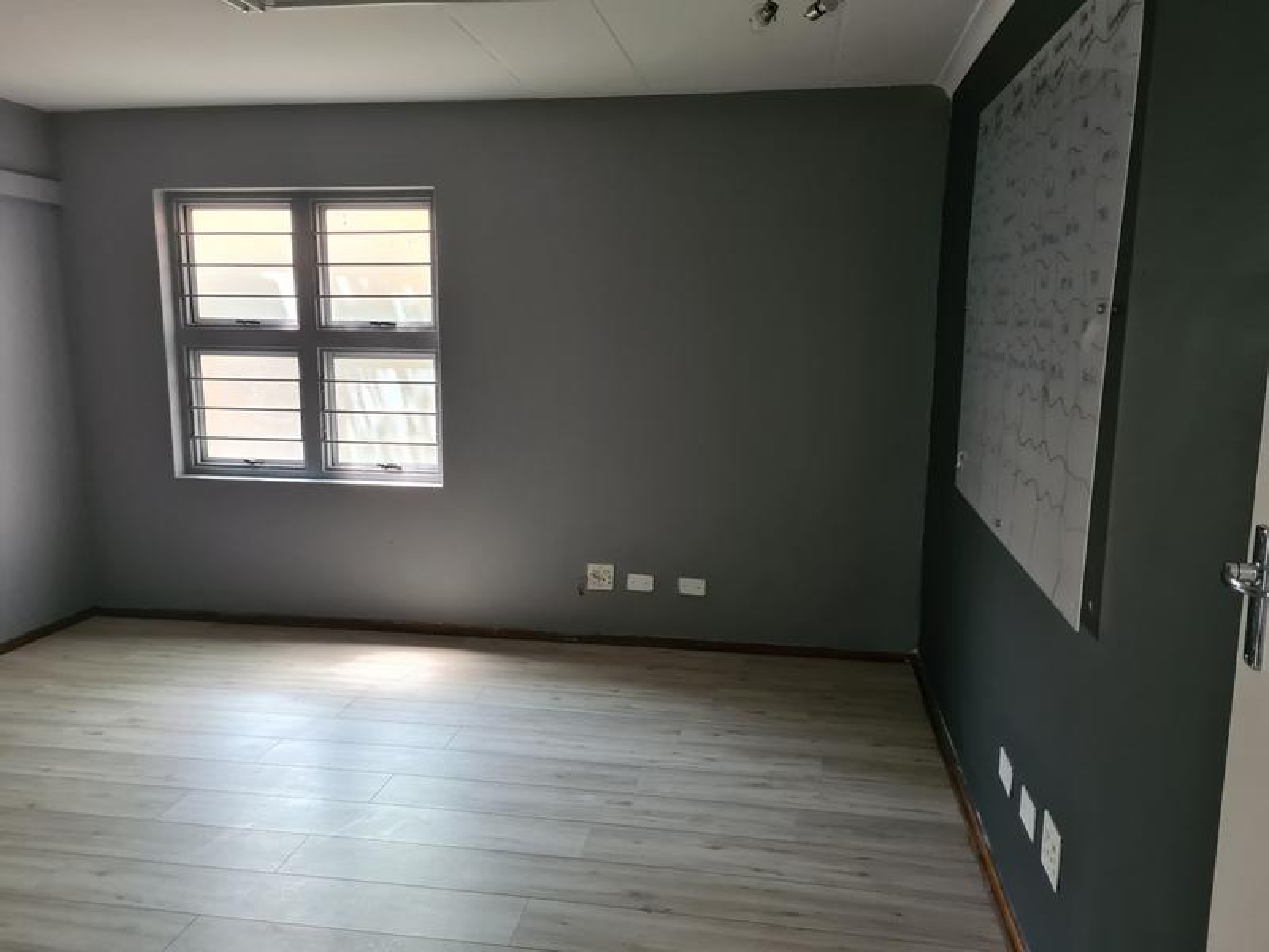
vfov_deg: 53.1
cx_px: 634
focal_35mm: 26
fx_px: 953
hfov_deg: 67.3
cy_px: 476
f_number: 1.8
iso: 400
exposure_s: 1/50
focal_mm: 5.4
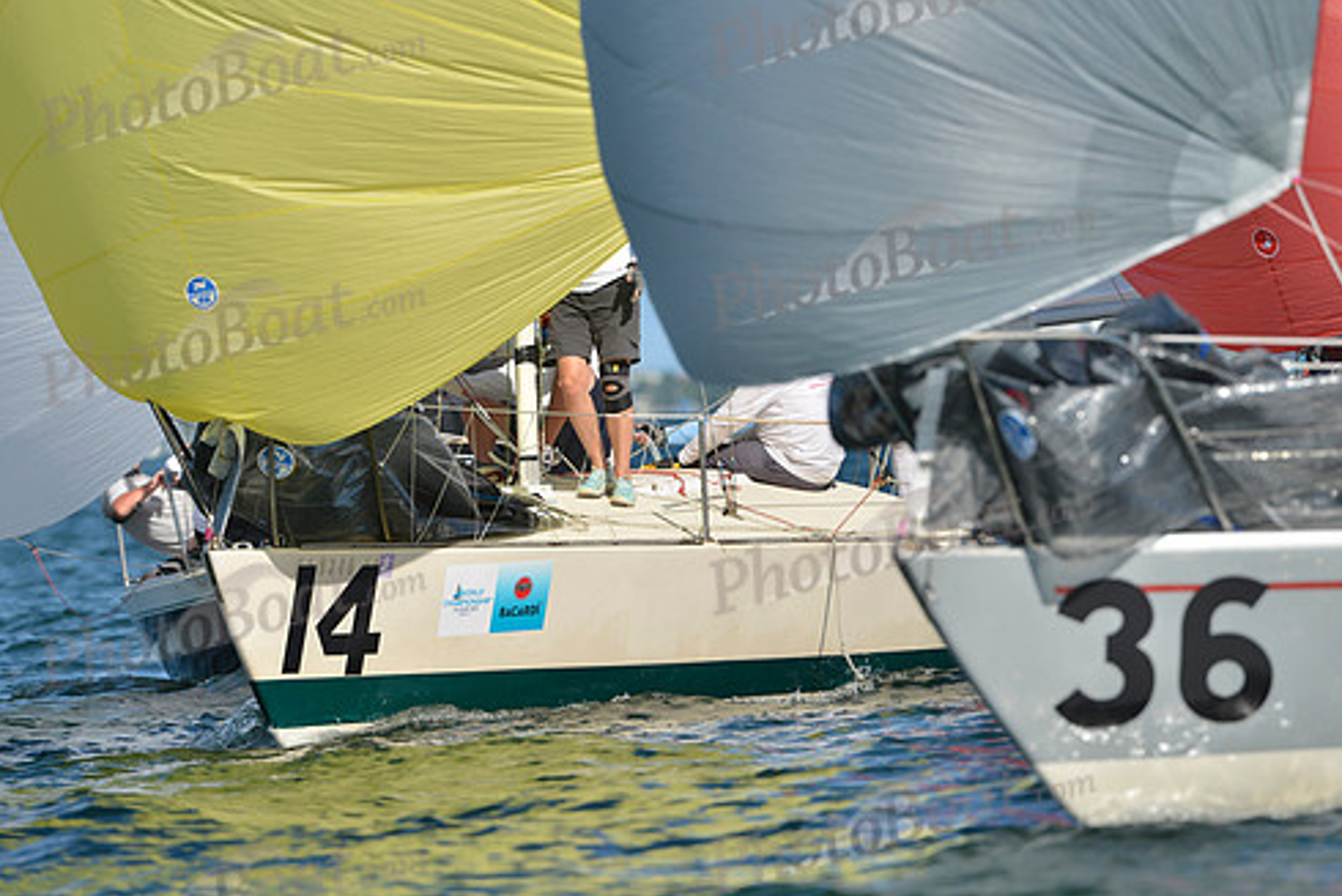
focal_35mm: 473
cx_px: 570
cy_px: 440
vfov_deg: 2.9
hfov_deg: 4.4
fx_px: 17637
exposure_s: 1/1250
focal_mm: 400
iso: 200
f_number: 6.3
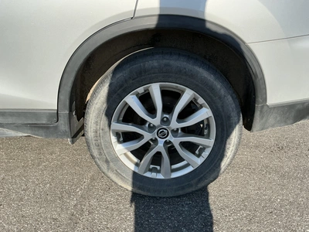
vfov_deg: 49.7
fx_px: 250
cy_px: 116
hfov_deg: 63.4
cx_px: 154
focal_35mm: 28
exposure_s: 1/1848
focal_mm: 3
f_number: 1.8
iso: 25
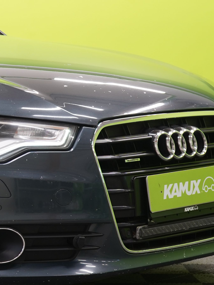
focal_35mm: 150
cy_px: 96
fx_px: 1236
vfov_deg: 13.1
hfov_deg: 9.4
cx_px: -164
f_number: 5
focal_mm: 47
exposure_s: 1/20
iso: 400
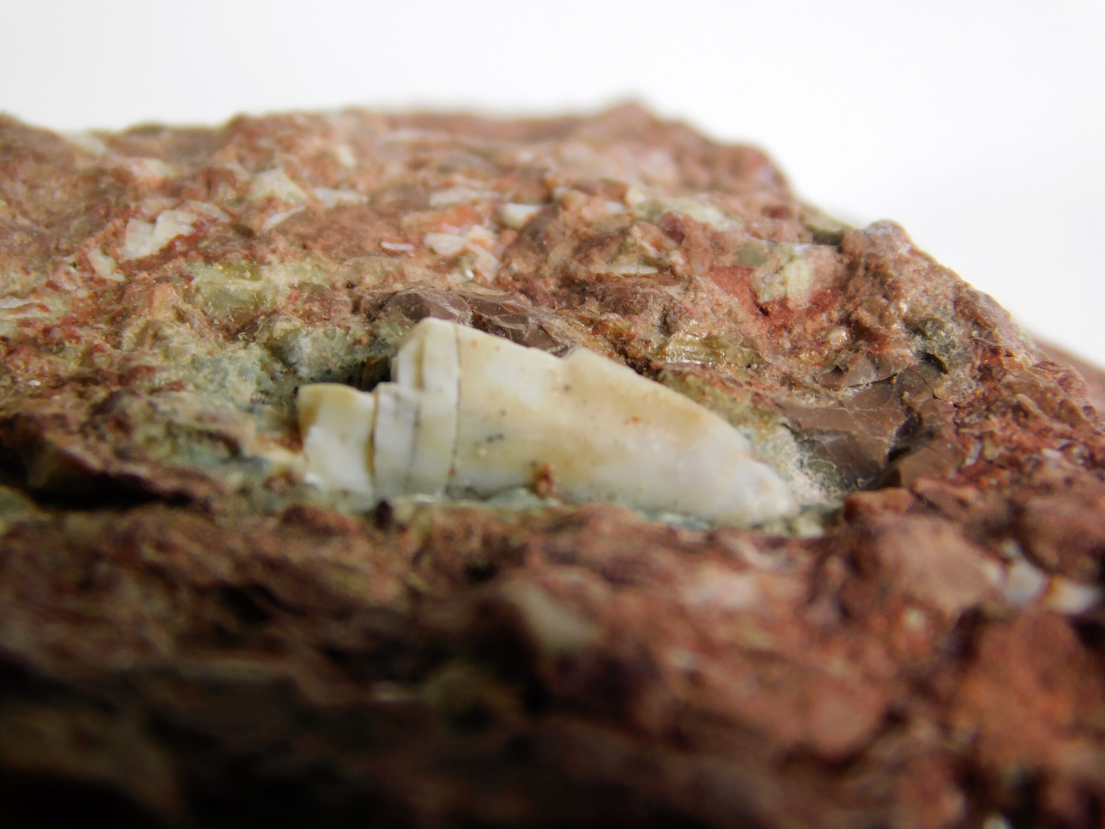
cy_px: 414
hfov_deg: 8.5
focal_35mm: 232
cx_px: 552
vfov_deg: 6.4
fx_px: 7406
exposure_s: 1/60
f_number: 5.6
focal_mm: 41.3
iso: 125
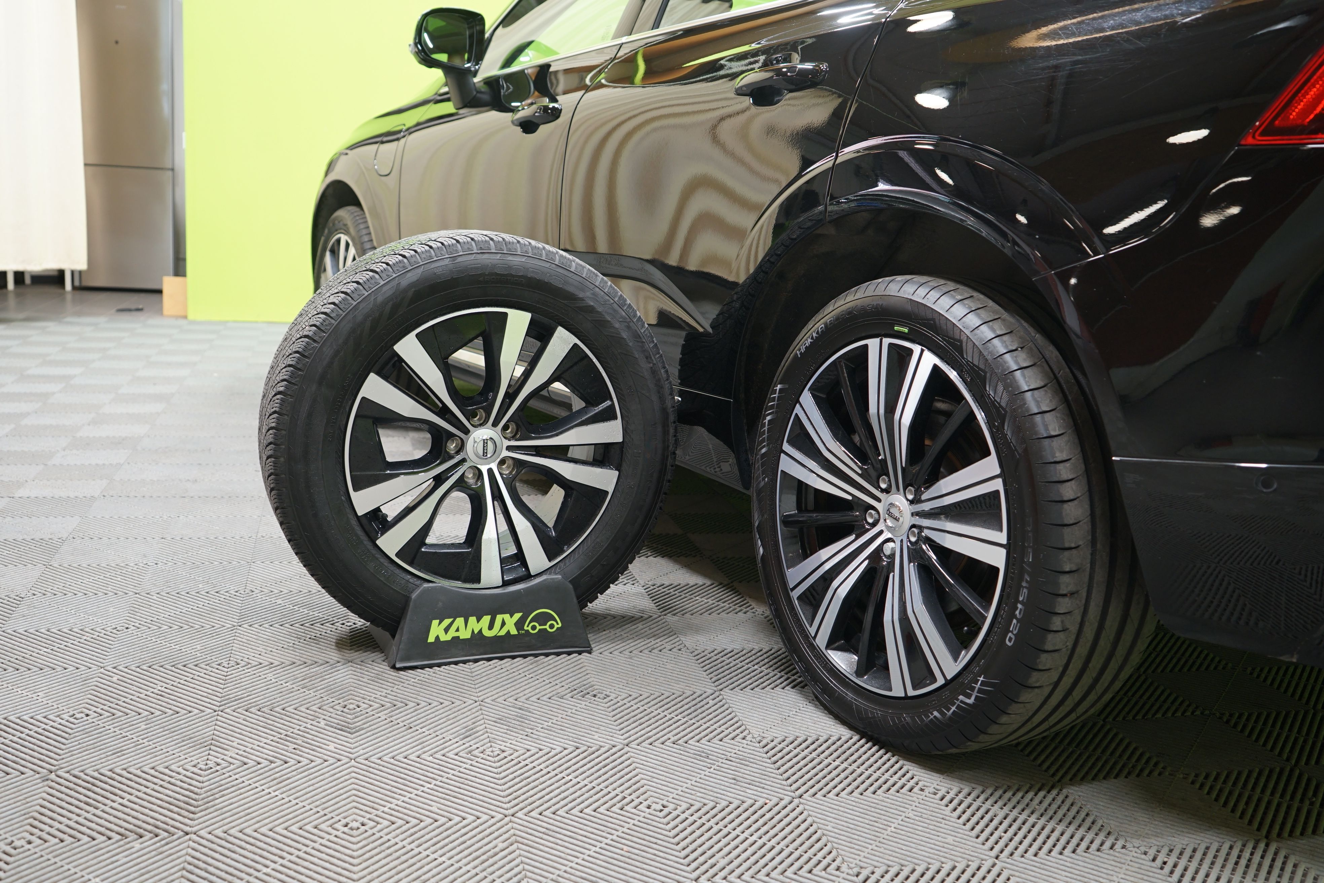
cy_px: 442
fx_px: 1287
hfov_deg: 54.4
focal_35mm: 35
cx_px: 662
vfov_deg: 37.9
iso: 500
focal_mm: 35
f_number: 4.5
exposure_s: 1/20
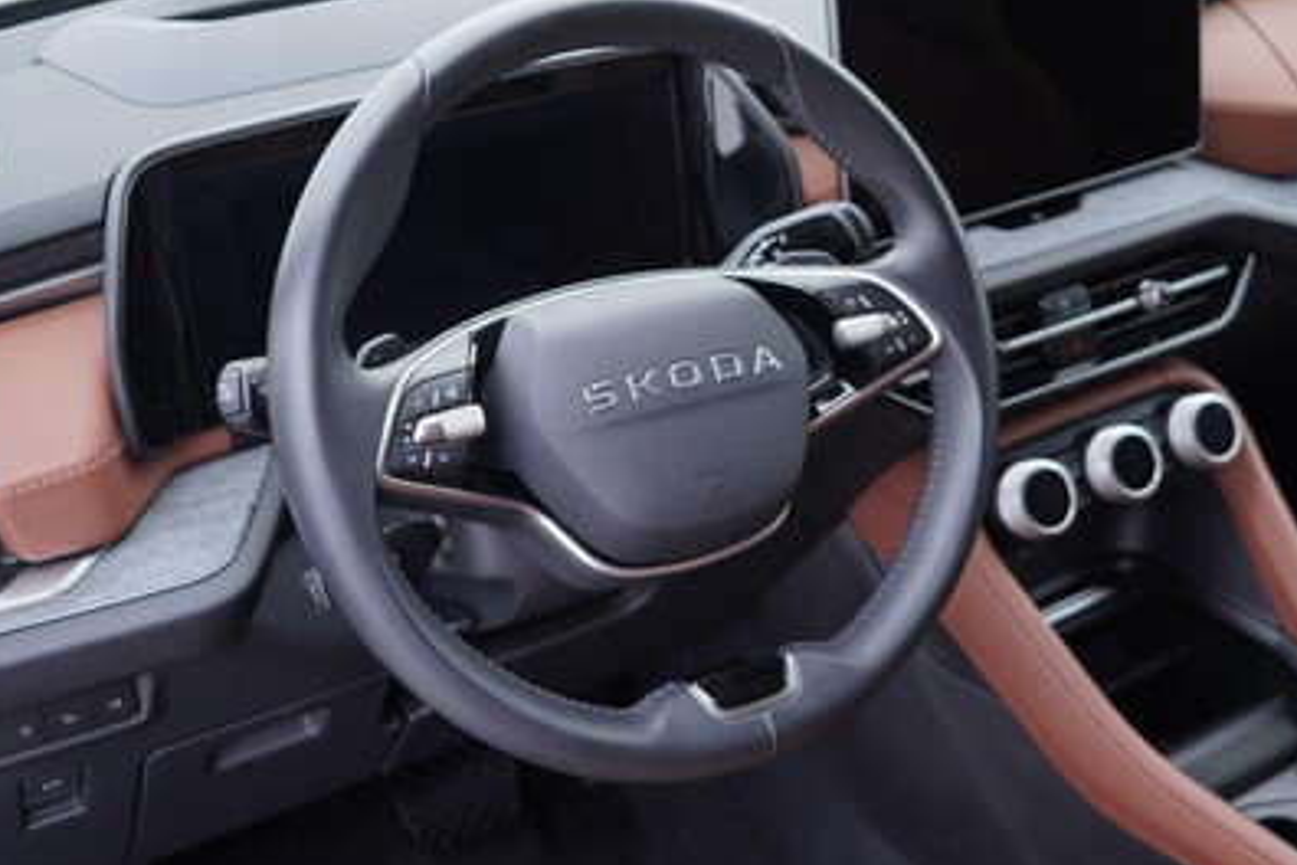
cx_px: 760
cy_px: 277
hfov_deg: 39.5
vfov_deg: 26.8
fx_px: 1801
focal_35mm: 50
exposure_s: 1/40
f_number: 2.8
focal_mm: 24
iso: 250
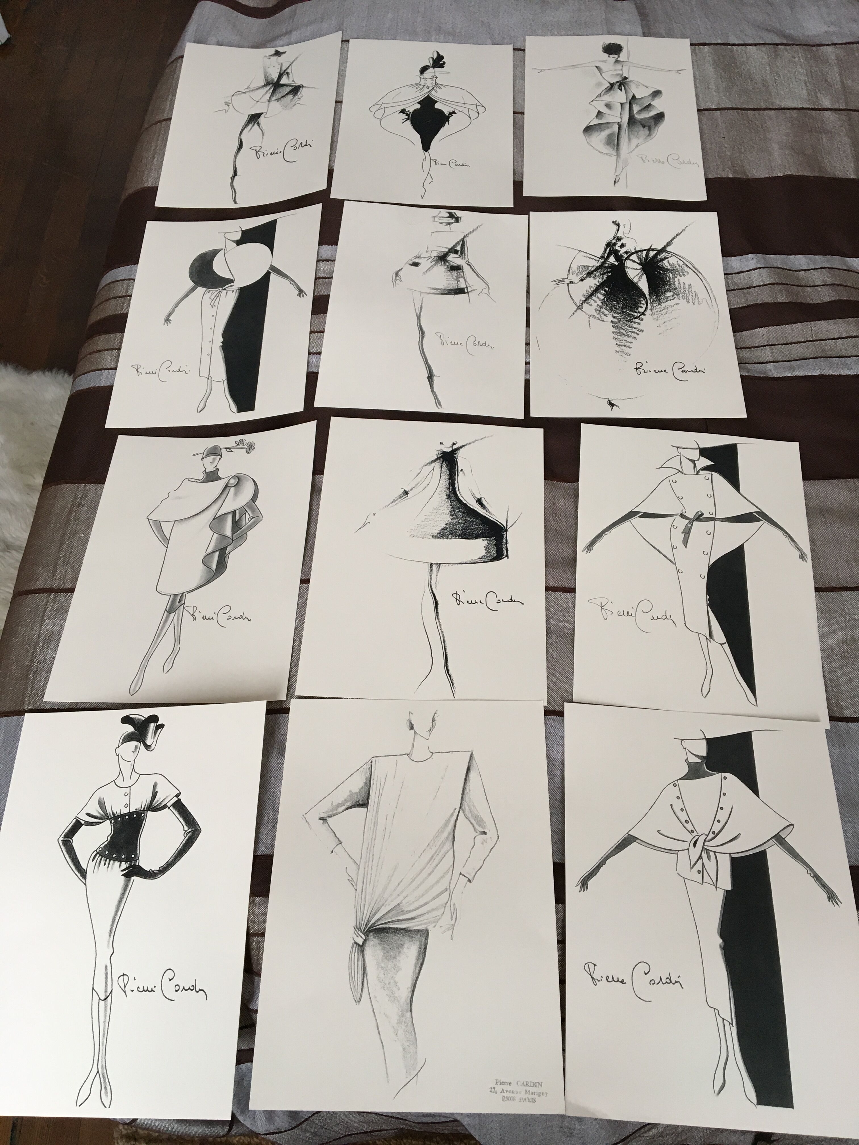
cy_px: 572
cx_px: 430
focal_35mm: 29
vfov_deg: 61.7
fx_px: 960
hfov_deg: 48.2
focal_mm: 4.15
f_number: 2.2
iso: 100
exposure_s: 1/33
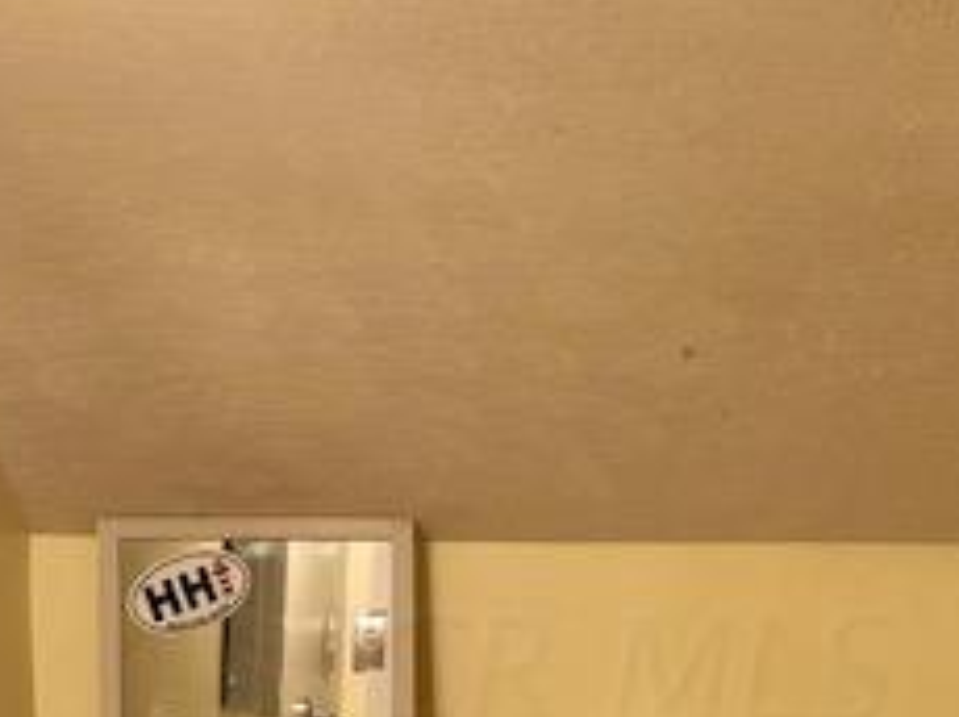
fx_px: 2159
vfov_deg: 18.5
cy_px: 663
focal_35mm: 78
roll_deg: -0.9
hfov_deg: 24.9
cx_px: 621
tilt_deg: -8.3
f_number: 1.8
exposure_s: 1/20
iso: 40
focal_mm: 3.99
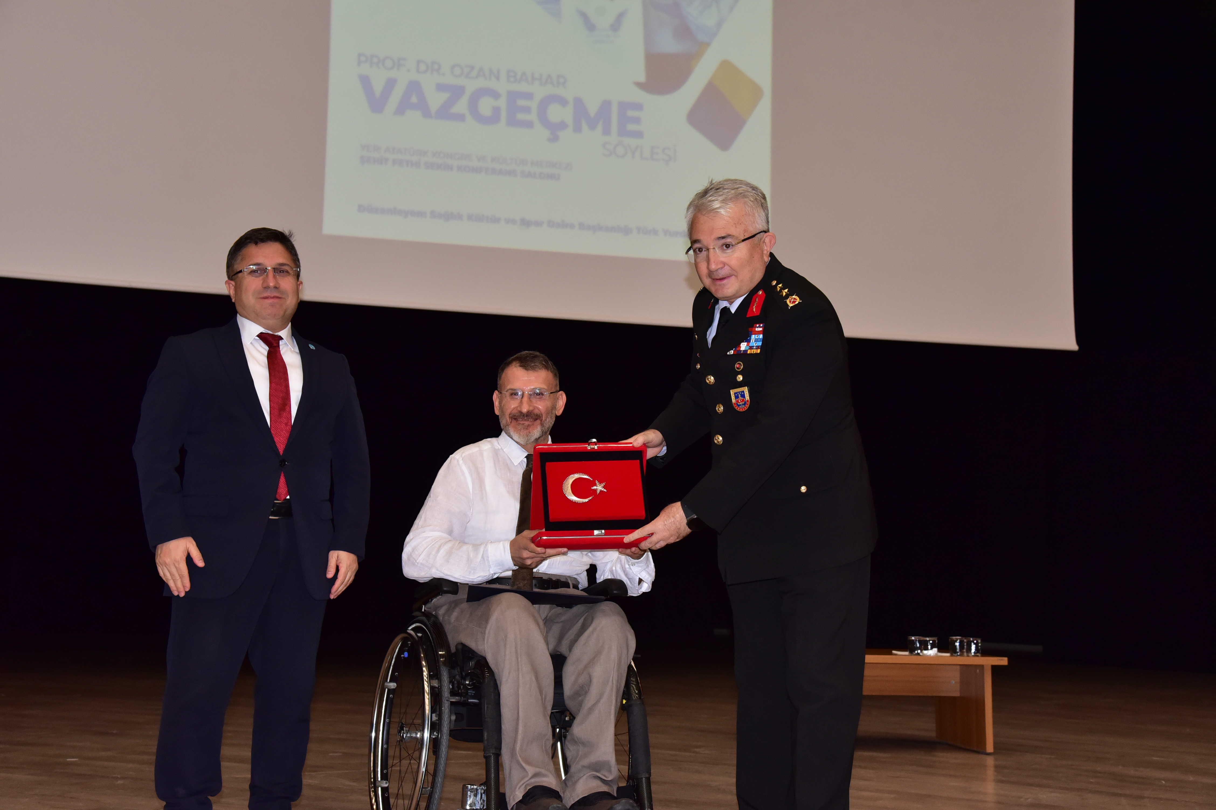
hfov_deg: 41.1
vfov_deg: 28.1
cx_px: 608
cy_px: 405
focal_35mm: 48
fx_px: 1621
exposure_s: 1/200
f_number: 6.3
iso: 2500
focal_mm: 48
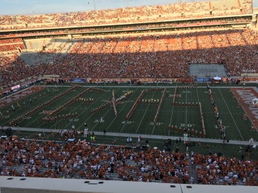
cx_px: 129
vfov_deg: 48.2
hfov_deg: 61.7
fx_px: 216
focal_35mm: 29
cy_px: 96
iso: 25
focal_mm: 4.15
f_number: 2.2
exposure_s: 1/509
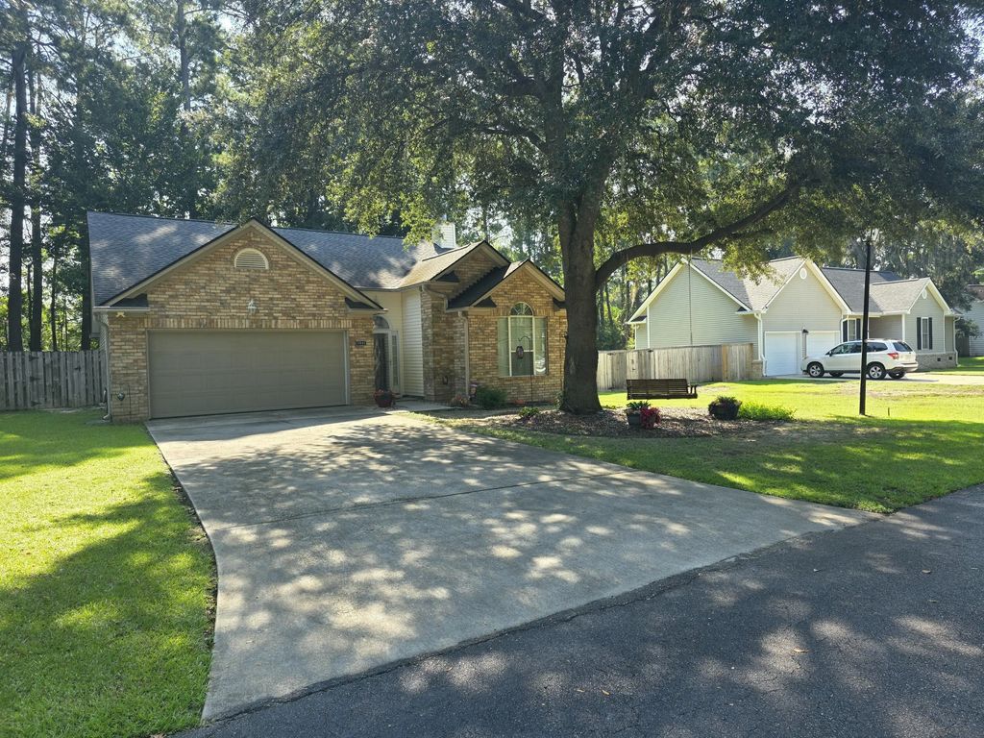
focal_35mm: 23
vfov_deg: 58.9
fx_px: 654
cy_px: 369
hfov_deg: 73.9
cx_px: 492
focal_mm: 6.3
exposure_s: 1/359
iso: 40
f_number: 1.7
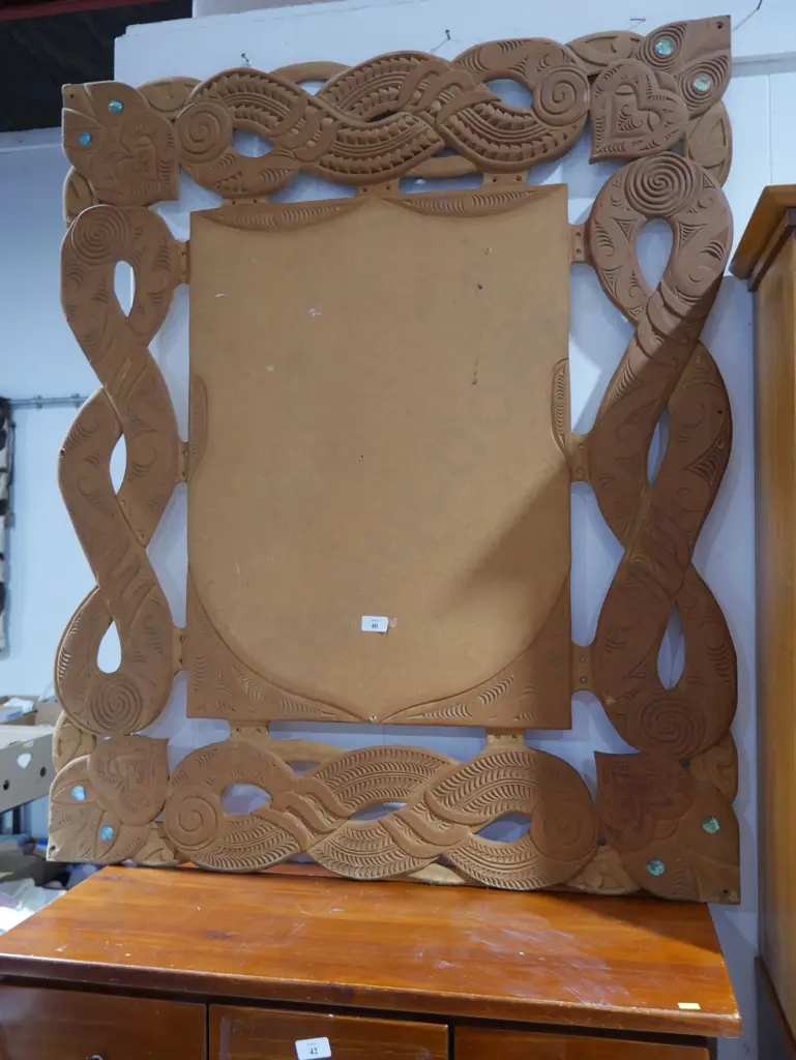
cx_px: 398
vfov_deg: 53.9
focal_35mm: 34
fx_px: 1042
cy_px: 530
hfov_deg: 41.8
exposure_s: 1/60
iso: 1000
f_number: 4
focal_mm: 17
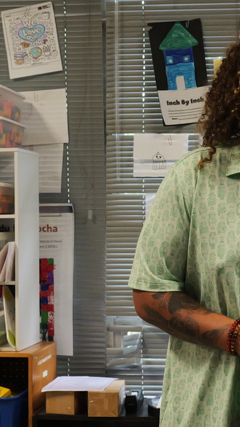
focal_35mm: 71
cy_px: 213
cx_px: 237
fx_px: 804
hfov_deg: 16.6
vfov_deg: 29.8
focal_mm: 30
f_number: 9
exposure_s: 1/60
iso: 6400
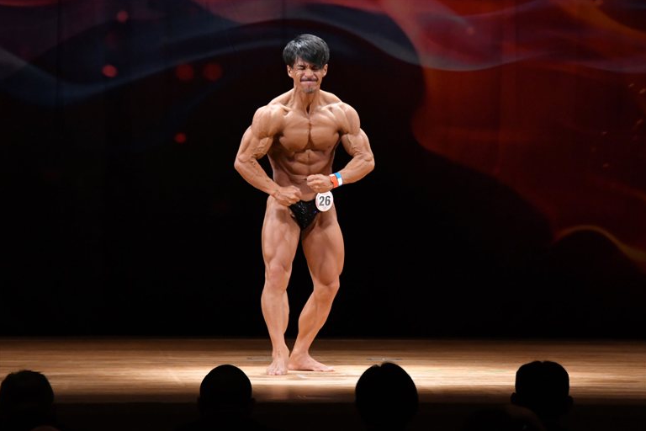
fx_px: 4342
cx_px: 323
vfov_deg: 5.7
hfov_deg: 8.5
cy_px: 215
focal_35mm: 242
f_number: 5.6
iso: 4000
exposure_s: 1/400
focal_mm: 160
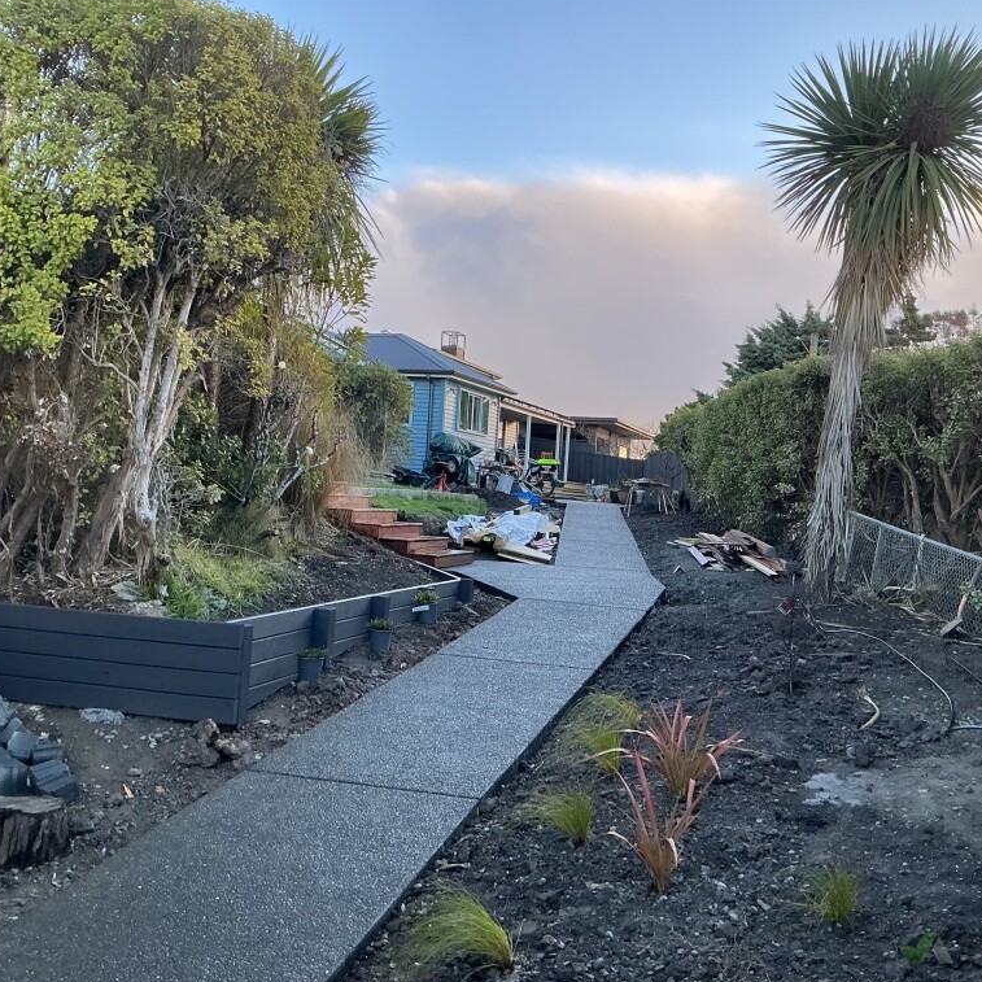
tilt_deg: -1.3
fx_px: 1123
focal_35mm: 35
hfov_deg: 47.1
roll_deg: -4.5
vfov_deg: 47.2
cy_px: 494
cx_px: 551
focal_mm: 3
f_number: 1.8
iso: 25
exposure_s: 1/164
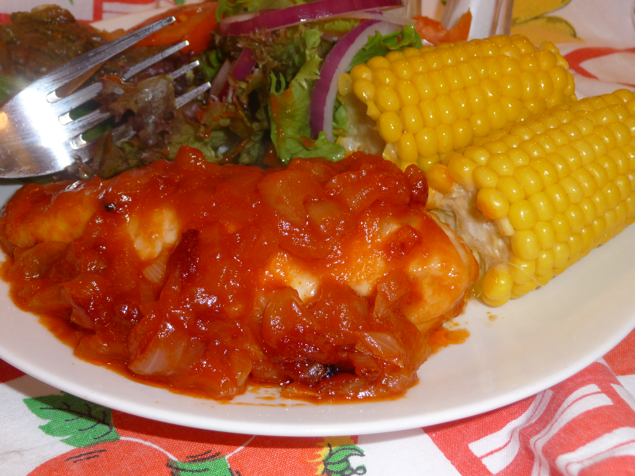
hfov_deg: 43.9
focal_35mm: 43
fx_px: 789
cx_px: 318
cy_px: 238
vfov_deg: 33.6
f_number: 4
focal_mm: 7.1
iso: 100
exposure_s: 1/30
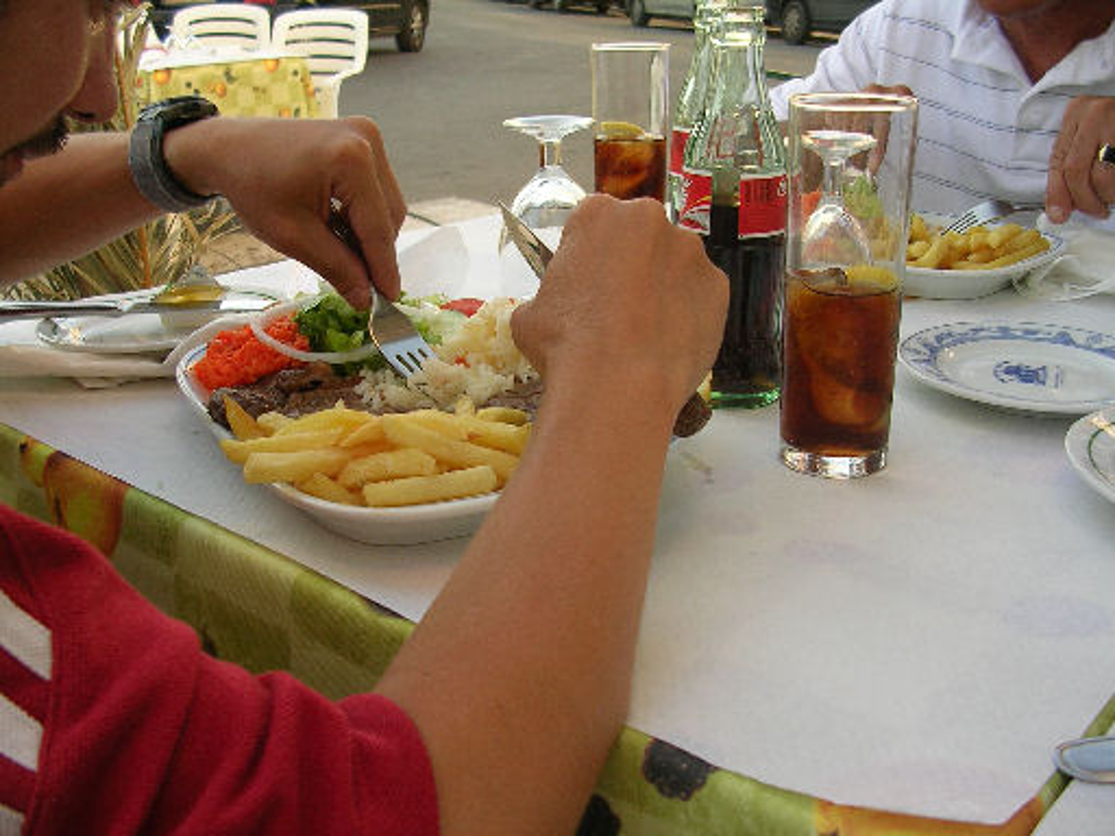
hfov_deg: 49.0
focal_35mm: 38
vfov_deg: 37.7
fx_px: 1224
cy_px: 418
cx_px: 558
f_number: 2.8
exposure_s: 1/107
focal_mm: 5.8
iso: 50
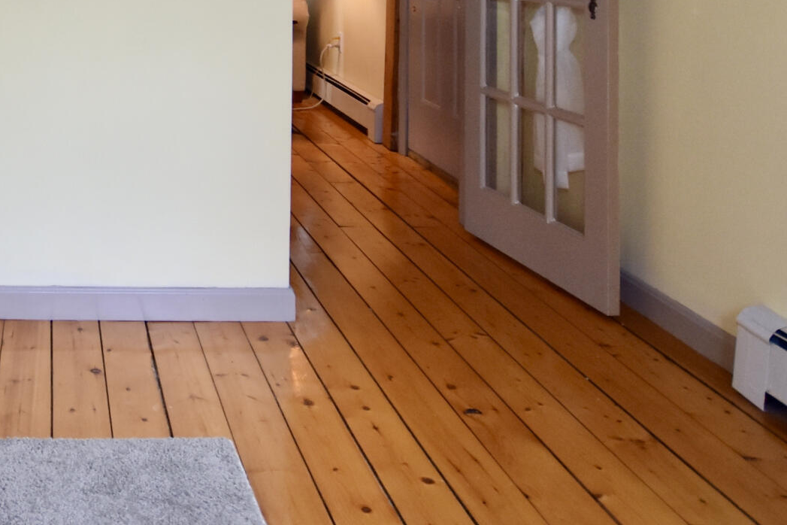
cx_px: 56
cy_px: -100
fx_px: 940
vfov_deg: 27.5
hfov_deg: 41.3
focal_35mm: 43
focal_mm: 10
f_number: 4
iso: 720
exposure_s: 1/60
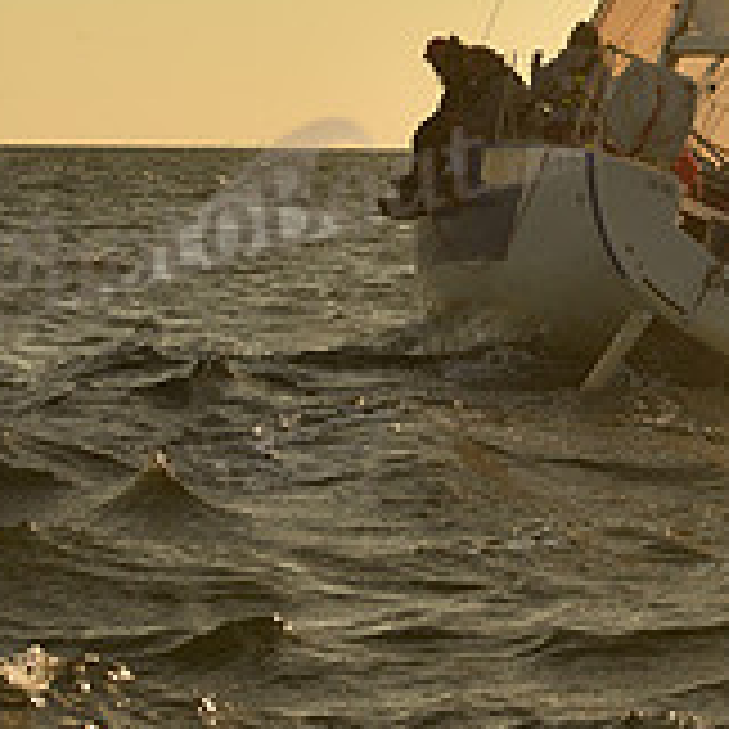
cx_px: 839
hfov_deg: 8.1
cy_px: -540
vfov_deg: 8.0
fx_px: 5075
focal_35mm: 213
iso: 250
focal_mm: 70
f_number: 10
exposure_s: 1/640
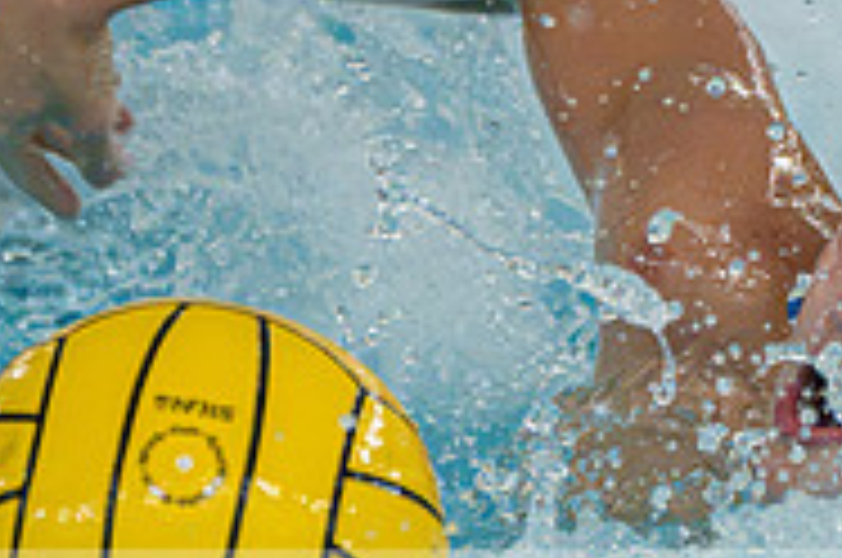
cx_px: 952
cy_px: 126
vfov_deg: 2.1
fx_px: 15410
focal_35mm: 660
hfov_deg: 3.1
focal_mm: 150
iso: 12800
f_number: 4
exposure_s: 1/1000
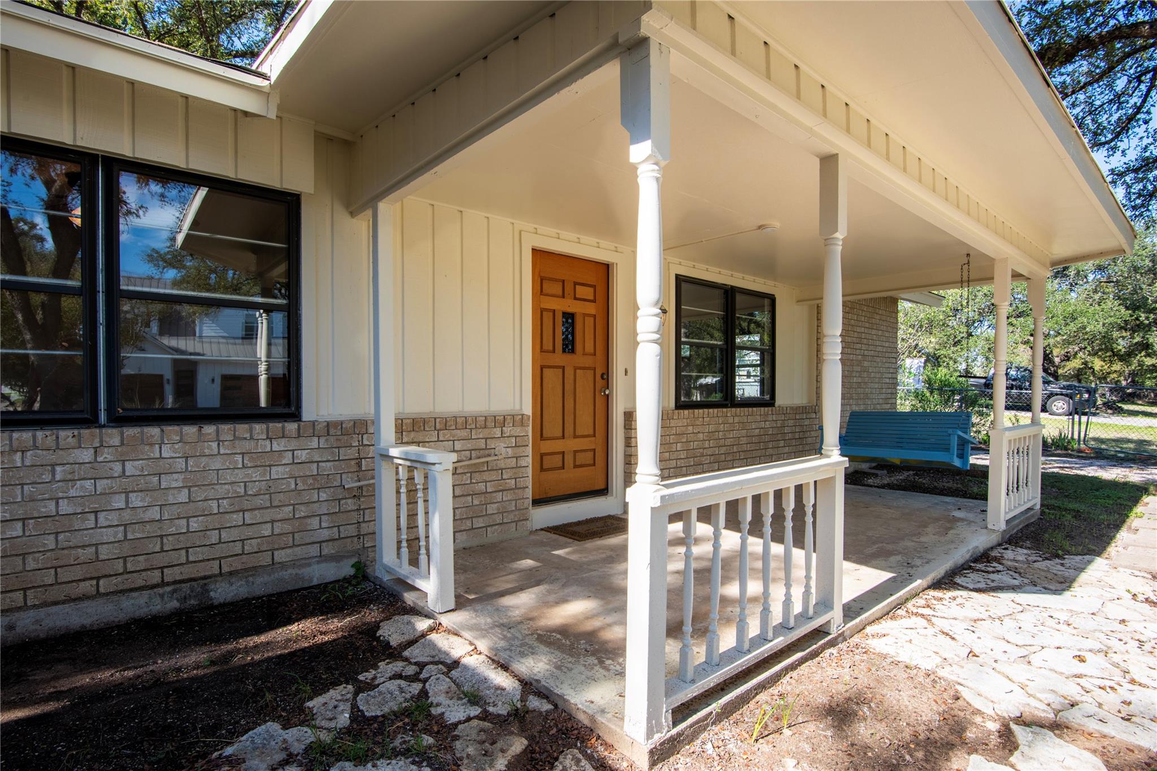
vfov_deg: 70.4
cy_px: 386
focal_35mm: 17
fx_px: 546
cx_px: 578
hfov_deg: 93.3
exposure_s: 1/250
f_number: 11
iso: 400
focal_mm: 17
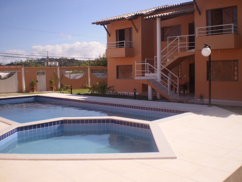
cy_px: 91
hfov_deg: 51.4
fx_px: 252
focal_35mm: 36
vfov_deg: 39.7
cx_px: 121
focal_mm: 6.3
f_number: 4.6
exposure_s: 1/800
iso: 64
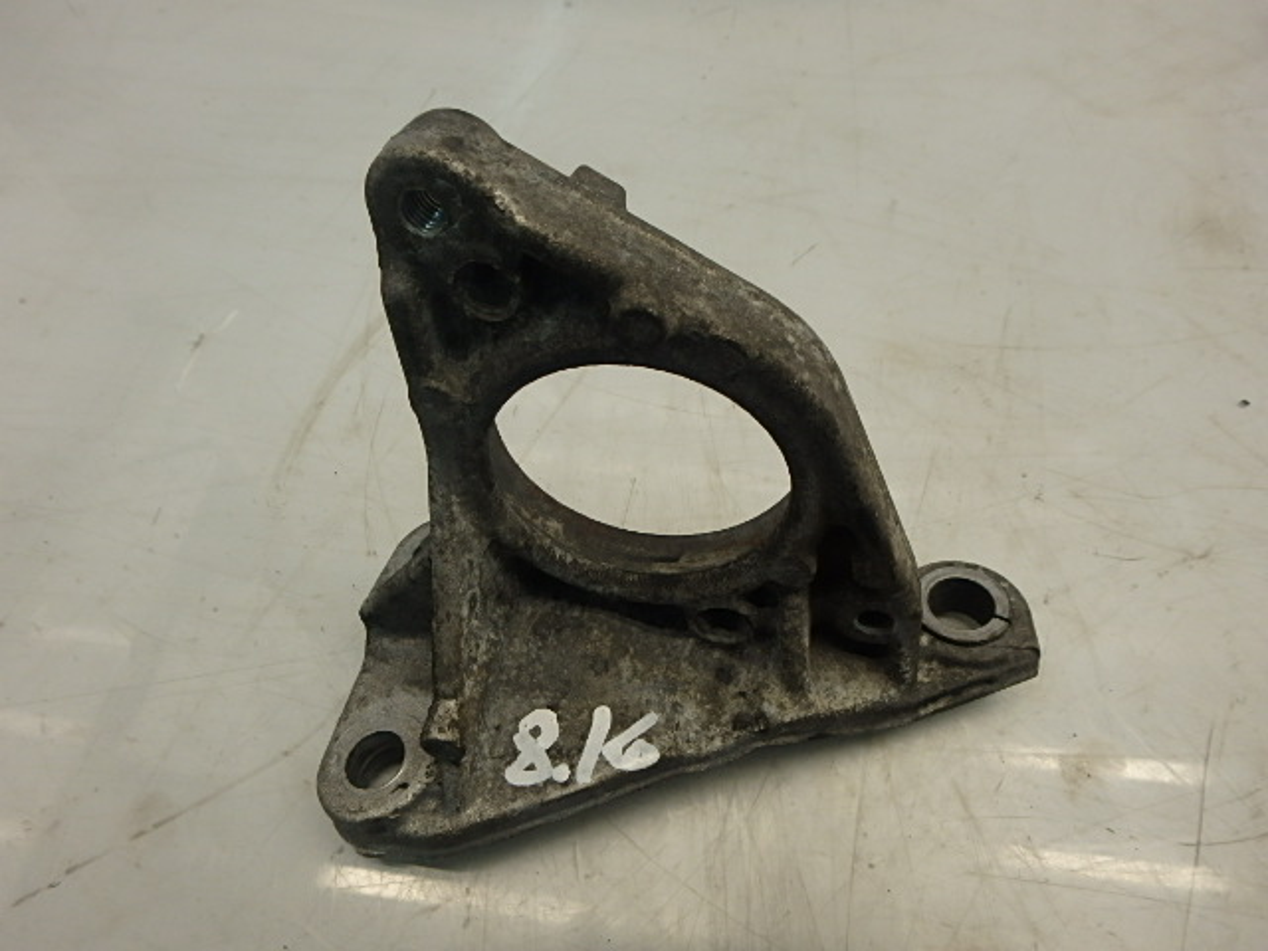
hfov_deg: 79.0
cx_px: 634
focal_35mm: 21
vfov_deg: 63.4
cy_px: 476
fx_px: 769
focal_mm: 3.7
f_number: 3.5
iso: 125
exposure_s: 1/60
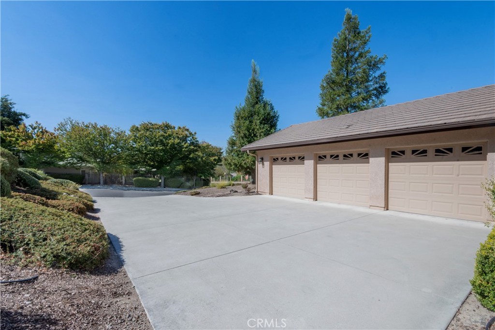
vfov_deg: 77.3
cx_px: 248
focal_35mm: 15
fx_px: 206
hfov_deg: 100.4
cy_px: 165
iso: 125
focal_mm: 10
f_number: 22
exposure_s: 1/20
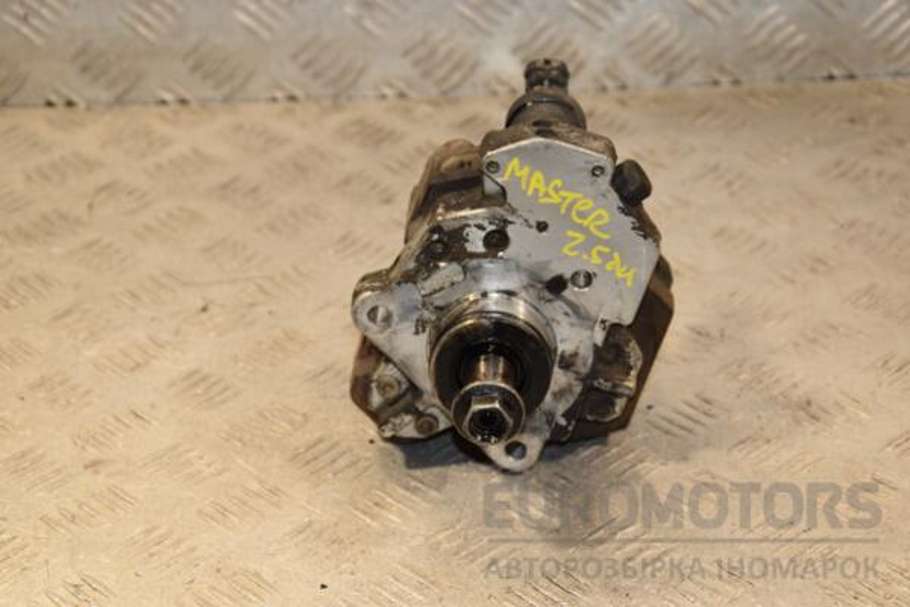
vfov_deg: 14.7
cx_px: 455
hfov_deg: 21.9
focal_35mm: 93
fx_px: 2351
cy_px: 304
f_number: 6.3
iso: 800
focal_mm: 62
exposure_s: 1/200
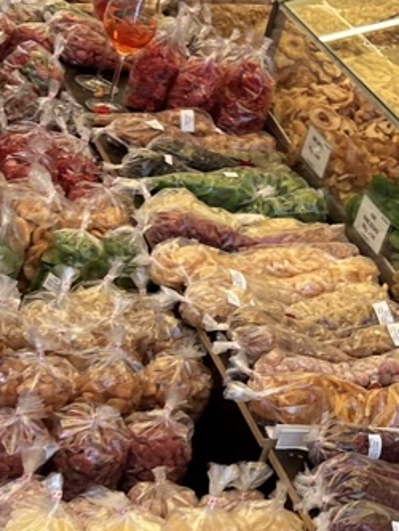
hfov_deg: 17.8
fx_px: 1229
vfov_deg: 24.3
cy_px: 336
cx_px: 442
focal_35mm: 80
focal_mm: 5.7
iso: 100
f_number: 1.5
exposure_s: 1/121
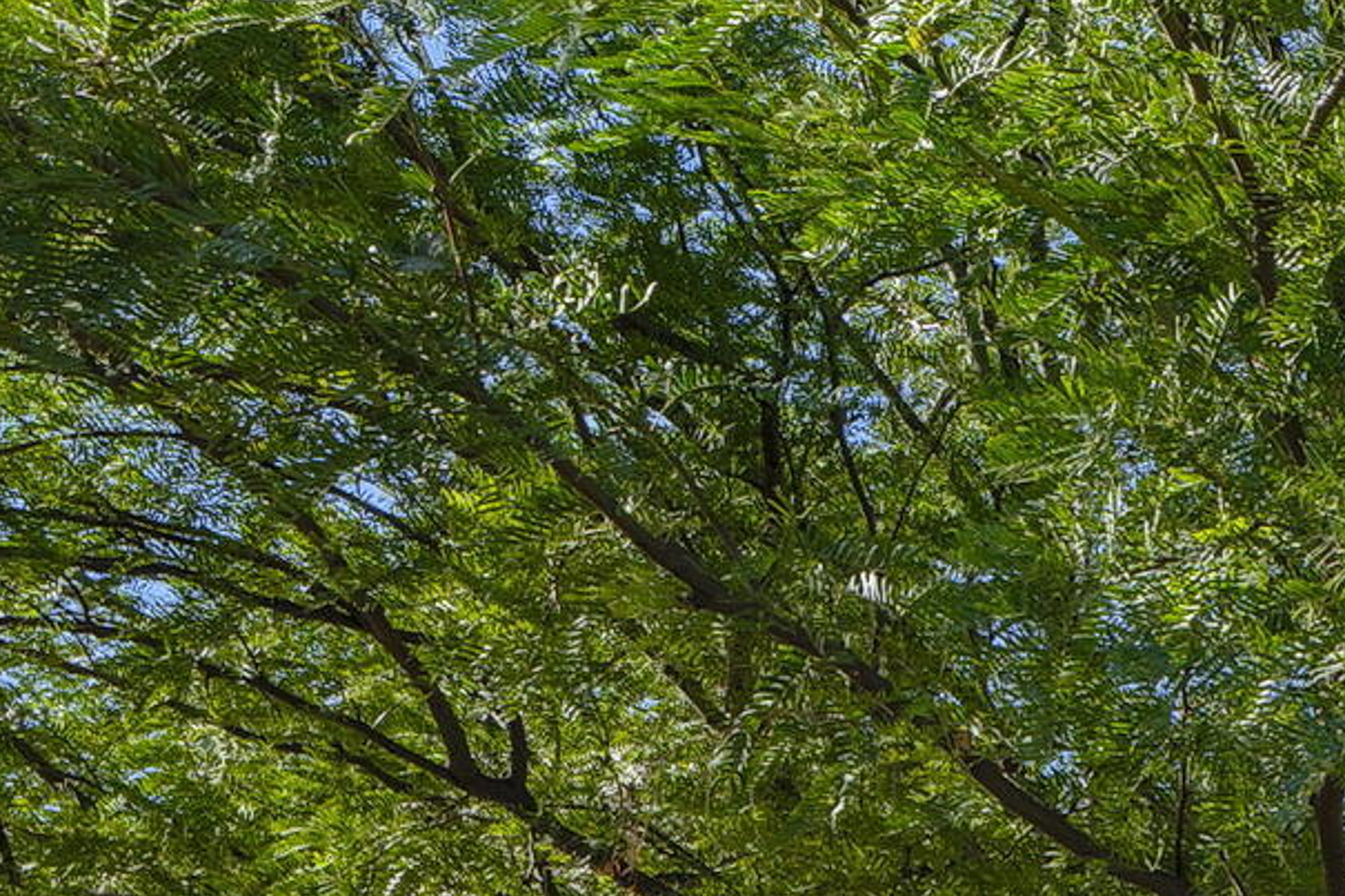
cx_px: 2641
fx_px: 3287
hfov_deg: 17.3
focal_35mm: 88
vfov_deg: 14.0
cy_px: 1536
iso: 100
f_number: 9
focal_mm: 19
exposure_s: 1/160
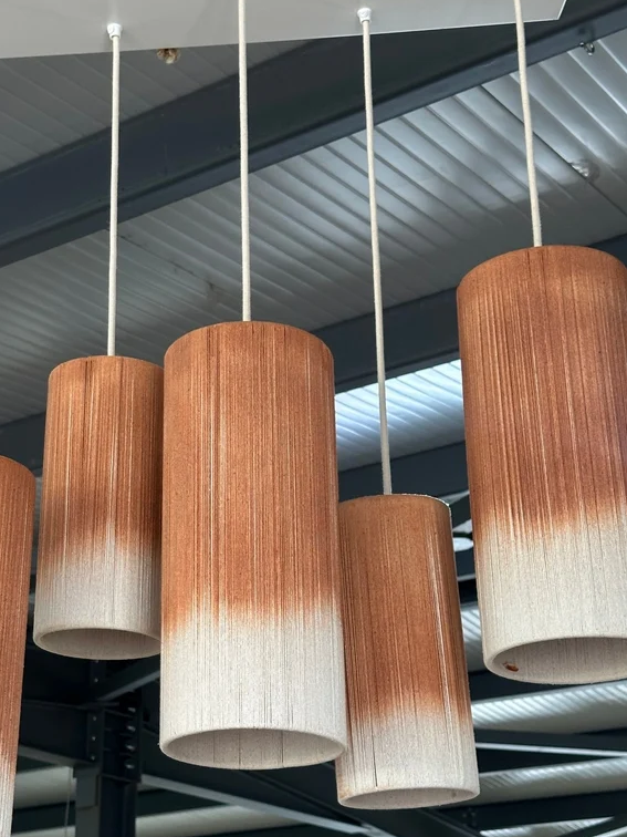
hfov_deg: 22.5
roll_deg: +0.2
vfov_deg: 29.8
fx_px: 1570
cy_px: 455
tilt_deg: +23.2
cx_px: 239
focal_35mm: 65
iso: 200
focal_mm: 6.9
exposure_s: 1/33
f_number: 1.8
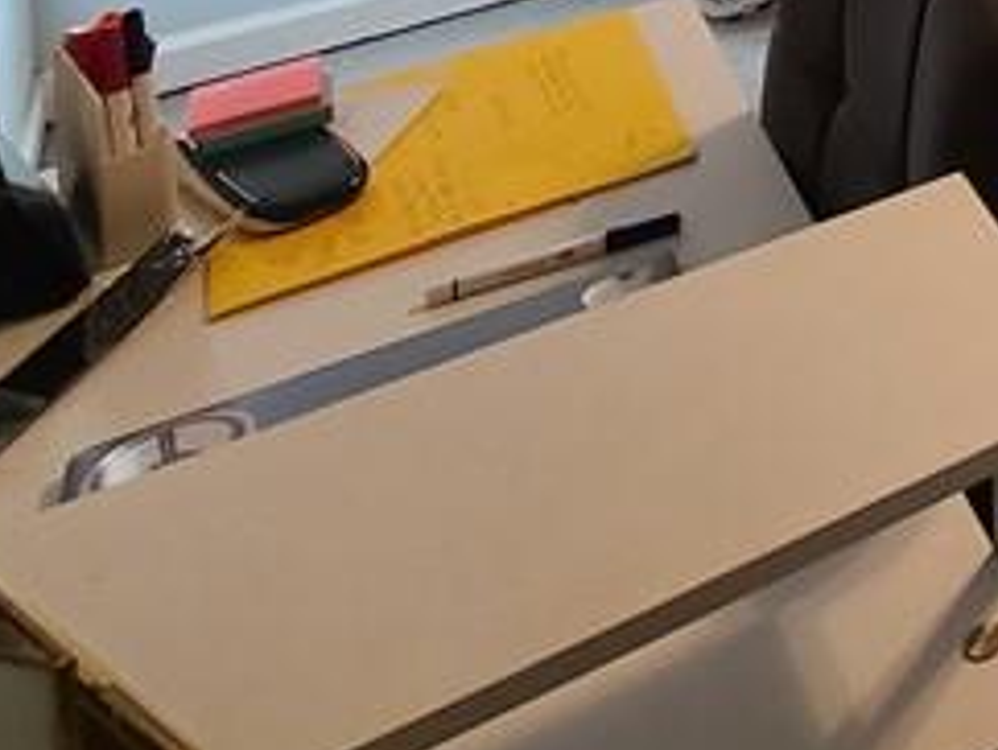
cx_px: 1662
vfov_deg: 18.1
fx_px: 1587
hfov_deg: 23.6
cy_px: -746
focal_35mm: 55
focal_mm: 2.2
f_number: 2.2
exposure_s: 1/60
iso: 400
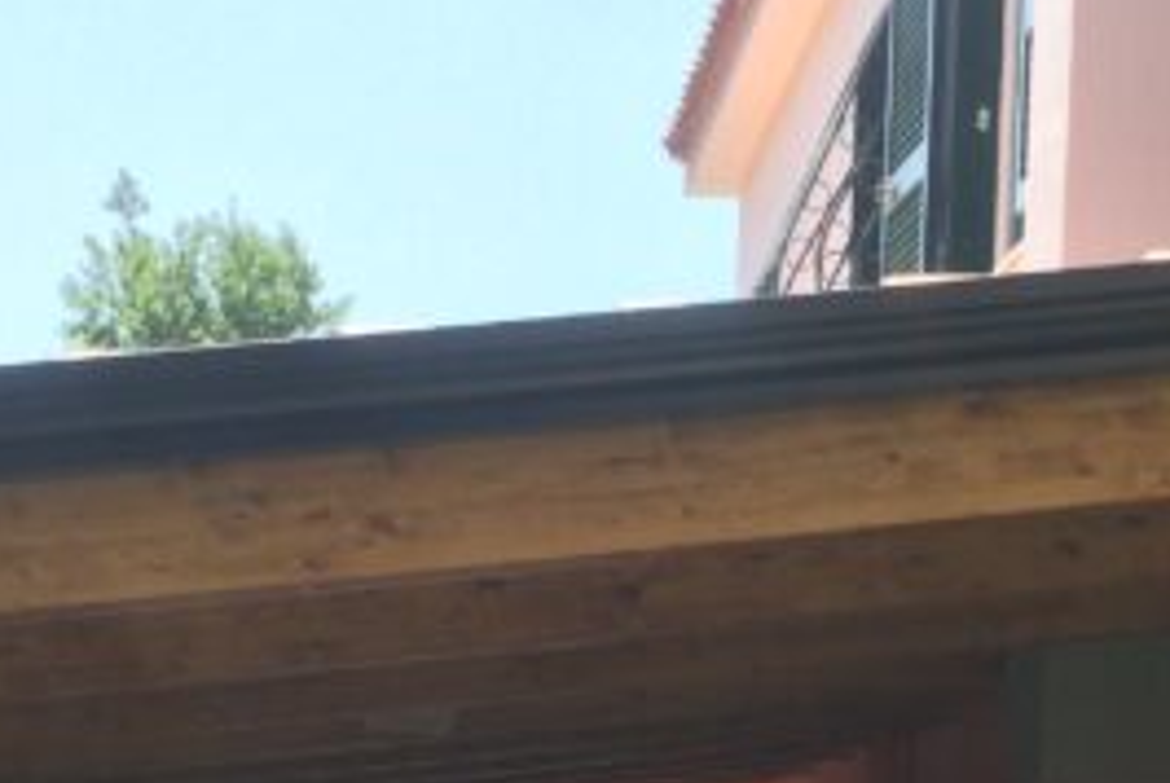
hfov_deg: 23.3
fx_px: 2831
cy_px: 1082
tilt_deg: -4.4
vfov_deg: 14.9
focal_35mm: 87
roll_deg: -1.8
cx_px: 752
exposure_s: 1/820
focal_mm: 4.15
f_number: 2.2
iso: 32
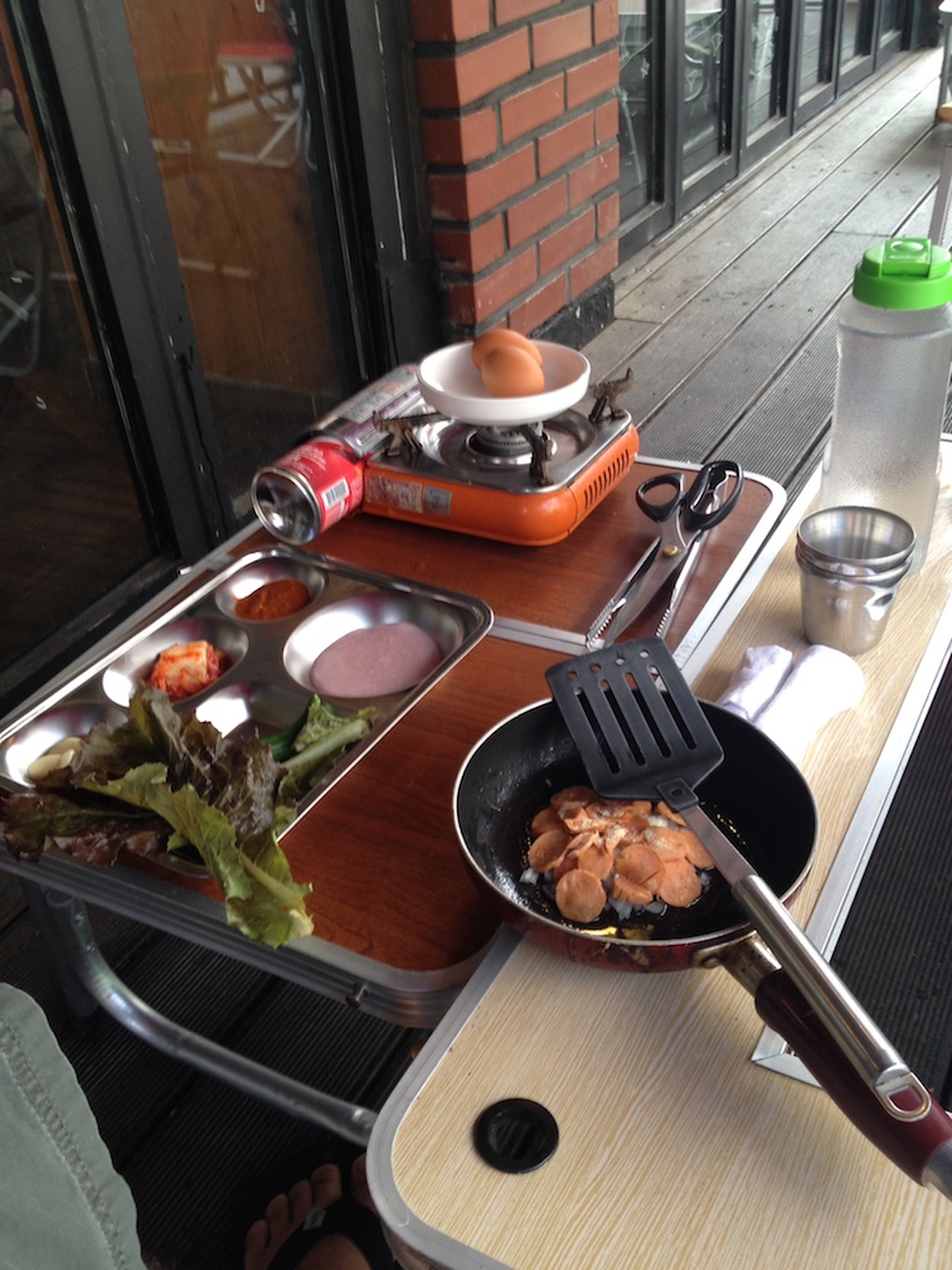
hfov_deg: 40.7
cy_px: 635
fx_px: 1283
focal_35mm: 35
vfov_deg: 52.6
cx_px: 476
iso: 50
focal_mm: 4.28
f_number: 2.4
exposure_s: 1/24
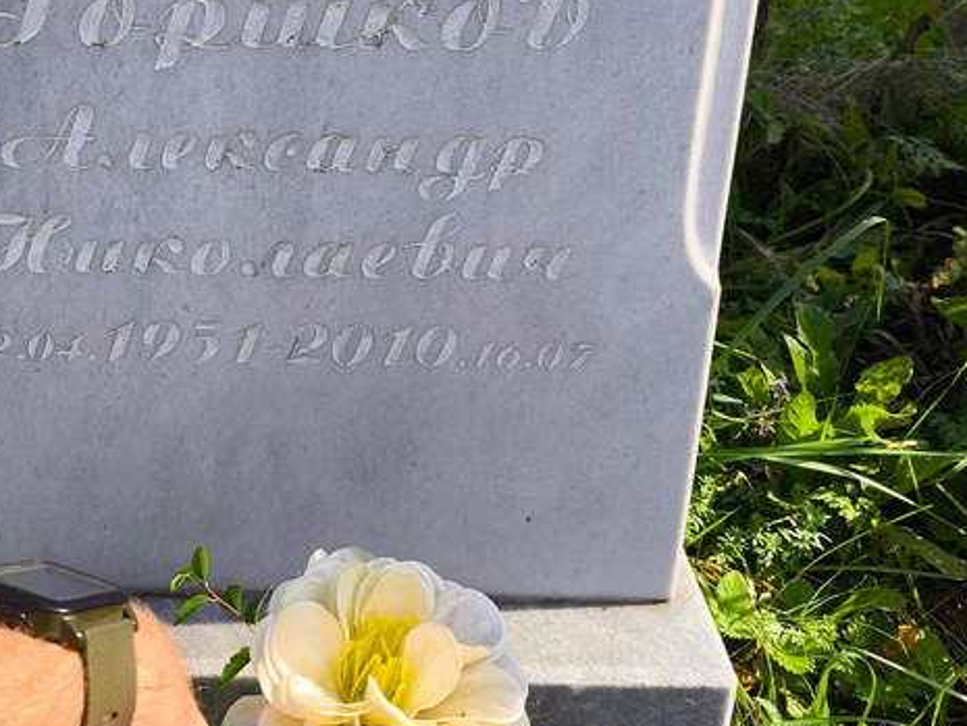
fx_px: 1202
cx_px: 286
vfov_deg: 33.0
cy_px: 183
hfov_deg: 42.9
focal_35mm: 43
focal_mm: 4.71
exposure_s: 1/642
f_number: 1.7
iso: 50
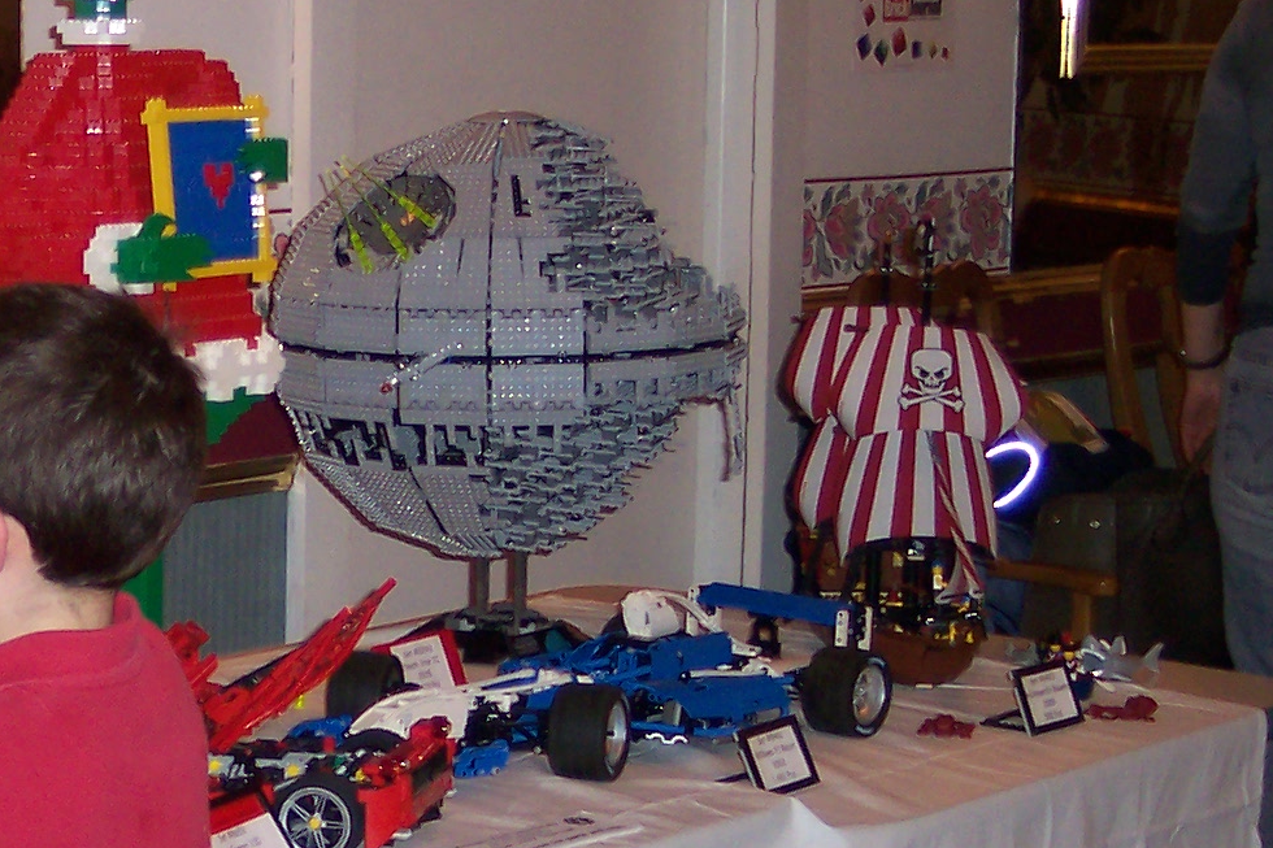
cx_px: -96
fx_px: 3677
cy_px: 514
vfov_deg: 13.2
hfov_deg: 18.9
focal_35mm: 104
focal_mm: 8
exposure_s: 1/30
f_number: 2.8
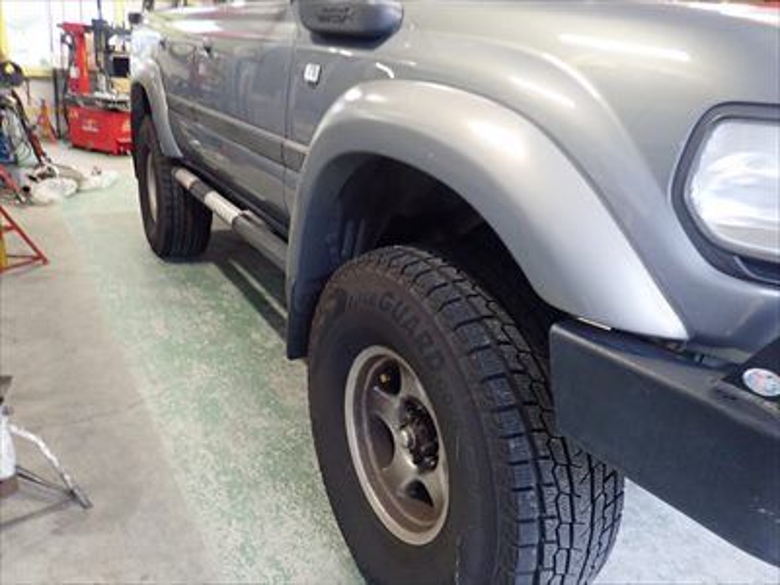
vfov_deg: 54.9
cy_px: 292
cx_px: 390
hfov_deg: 69.4
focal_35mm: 25
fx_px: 563
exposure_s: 1/30
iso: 640
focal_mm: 4.5
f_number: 2
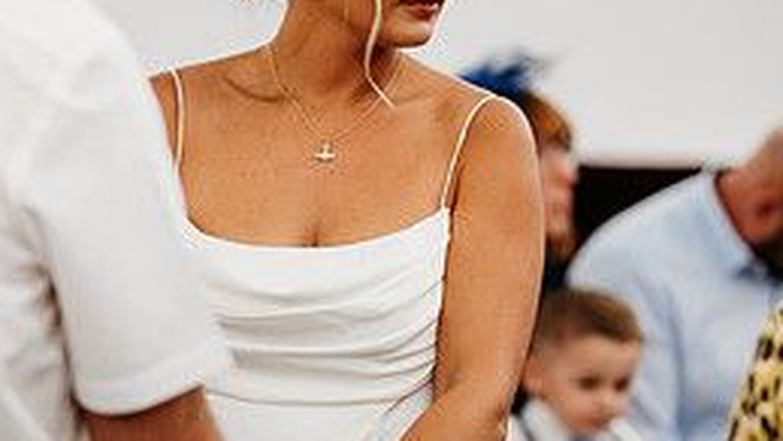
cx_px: 260
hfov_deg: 10.8
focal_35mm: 199
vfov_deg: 6.1
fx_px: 4134
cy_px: 181
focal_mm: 85
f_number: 1.8
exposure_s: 1/200
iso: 560
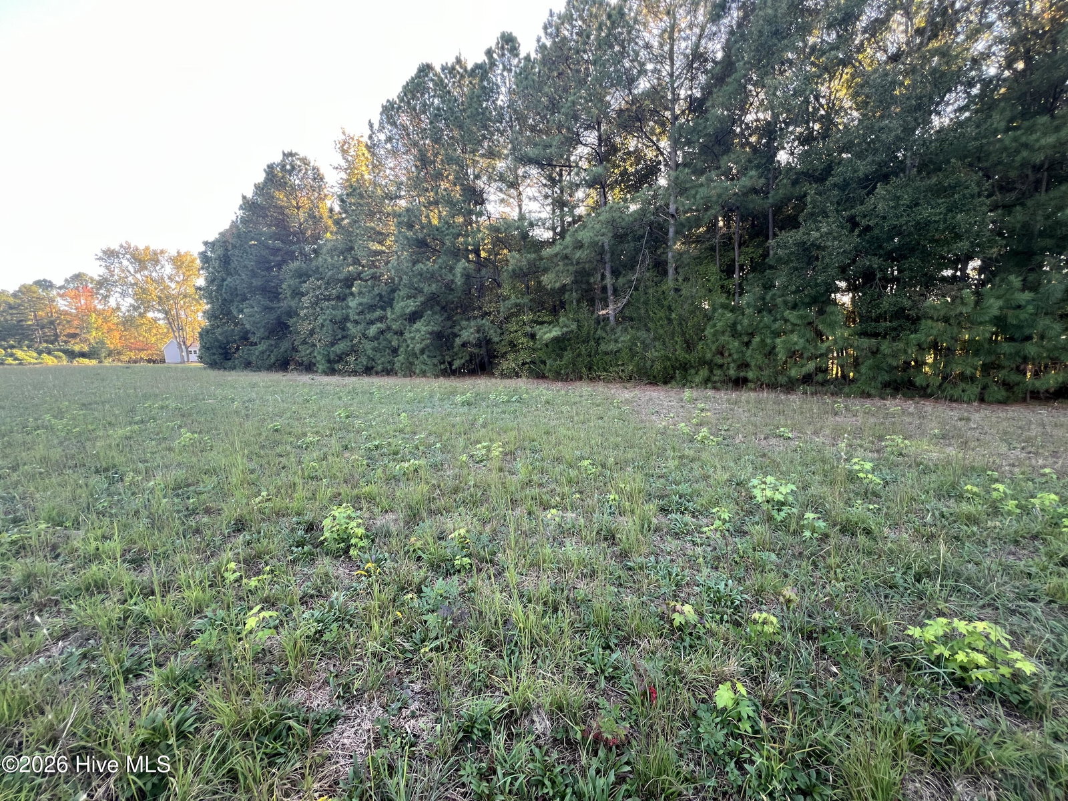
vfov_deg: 89.9
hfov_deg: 106.2
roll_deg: +1.8
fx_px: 401
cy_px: 400
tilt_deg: -8.5
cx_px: 534
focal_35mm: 13
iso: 80
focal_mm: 1.57
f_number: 1.8
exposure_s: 1/99
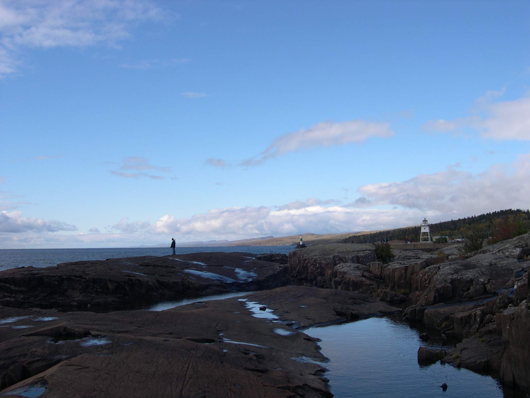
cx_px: 265
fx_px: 582
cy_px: 199
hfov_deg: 49.0
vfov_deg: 37.7
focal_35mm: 38
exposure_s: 1/180
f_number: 7.6
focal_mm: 8
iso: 100
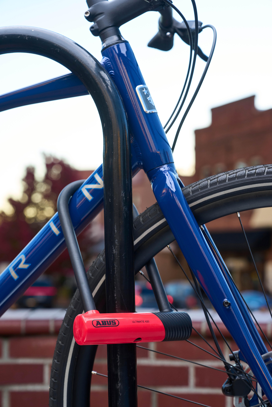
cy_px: 204
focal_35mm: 70
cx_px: 136
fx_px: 793
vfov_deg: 28.8
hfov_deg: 19.5
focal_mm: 70
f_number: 5
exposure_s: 1/320
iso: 400
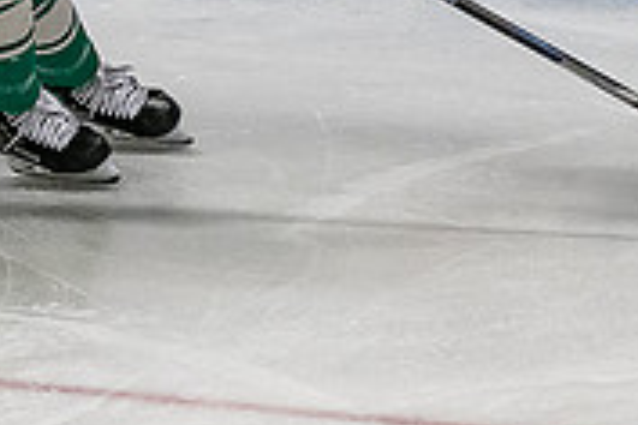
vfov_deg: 2.4
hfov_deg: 3.6
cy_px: -289
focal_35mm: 567
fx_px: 10048
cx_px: 791
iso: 2000
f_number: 4
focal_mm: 78
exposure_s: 1/800
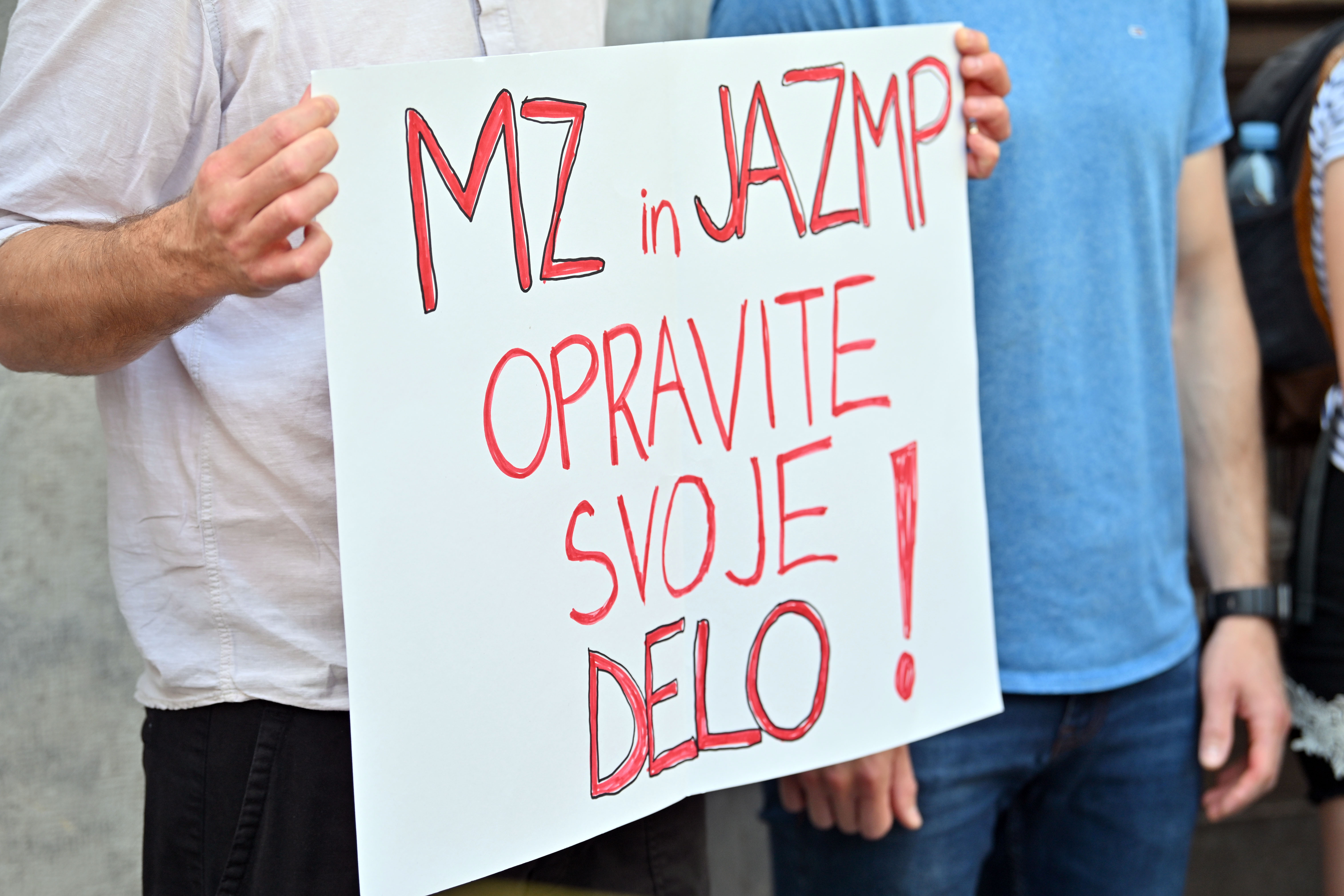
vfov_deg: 13.4
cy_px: 448
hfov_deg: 20.0
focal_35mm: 102
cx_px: 672
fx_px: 3808
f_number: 4
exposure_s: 1/400
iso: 250
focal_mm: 102
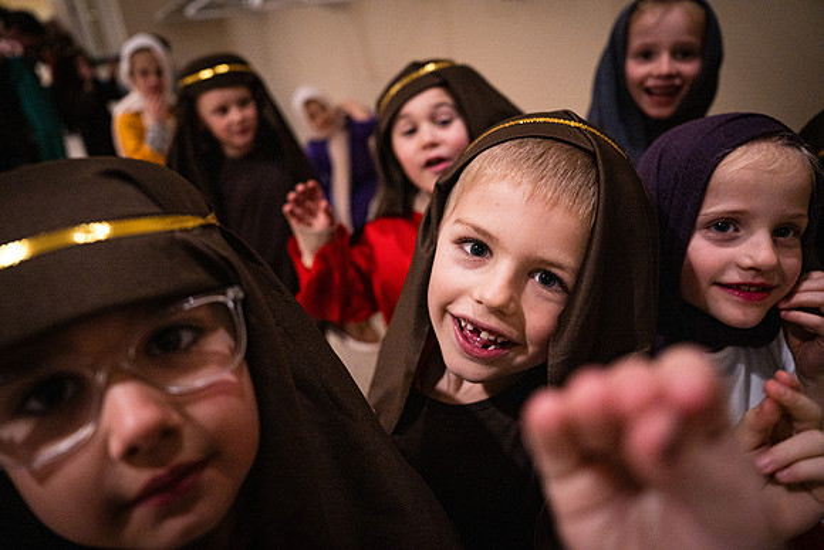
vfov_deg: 53.2
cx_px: 412
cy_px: 275
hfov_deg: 73.7
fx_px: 549
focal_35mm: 24
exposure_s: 1/250
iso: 1250
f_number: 2.8
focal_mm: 24
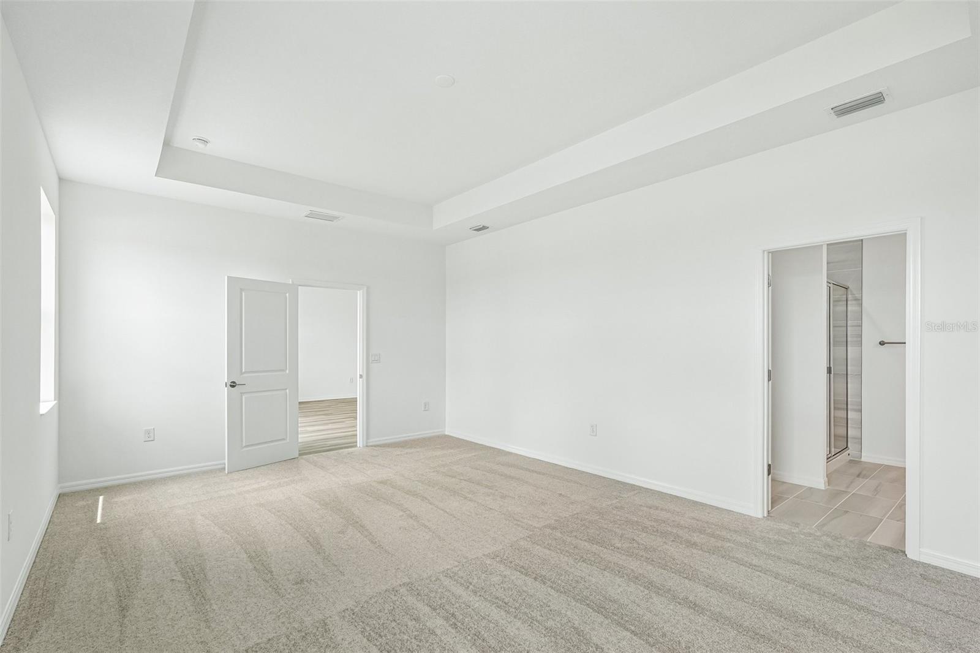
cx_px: 490
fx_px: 435
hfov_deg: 96.7
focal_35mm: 16
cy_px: 326
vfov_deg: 73.7
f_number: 8
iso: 400
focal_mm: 16
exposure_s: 1/80
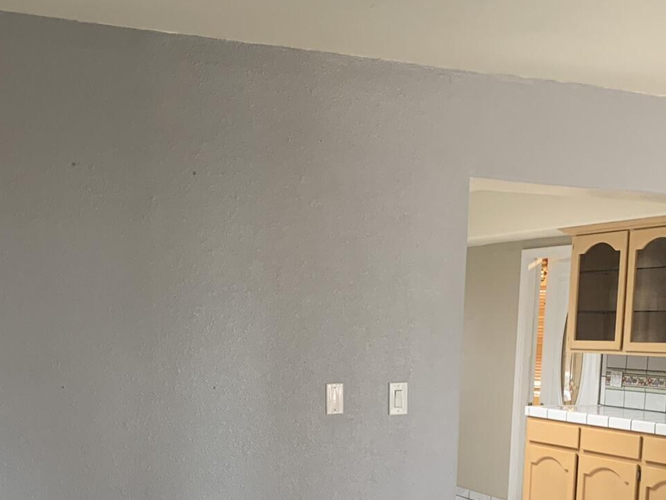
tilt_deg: -8.6
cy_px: 481
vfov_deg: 25.4
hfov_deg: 34.9
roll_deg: -1.8
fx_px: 1058
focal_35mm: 55
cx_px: 288
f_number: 1.8
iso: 125
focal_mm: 4.25
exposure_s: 1/60
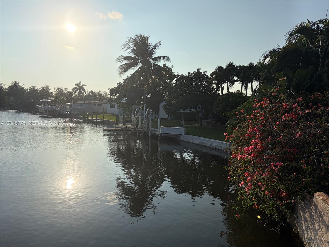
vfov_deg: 53.1
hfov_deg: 67.3
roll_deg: -0.7
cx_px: 164
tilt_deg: -2.9
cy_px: 124
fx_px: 247
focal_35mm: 26
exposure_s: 1/8850
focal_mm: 5.96
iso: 50
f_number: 1.6
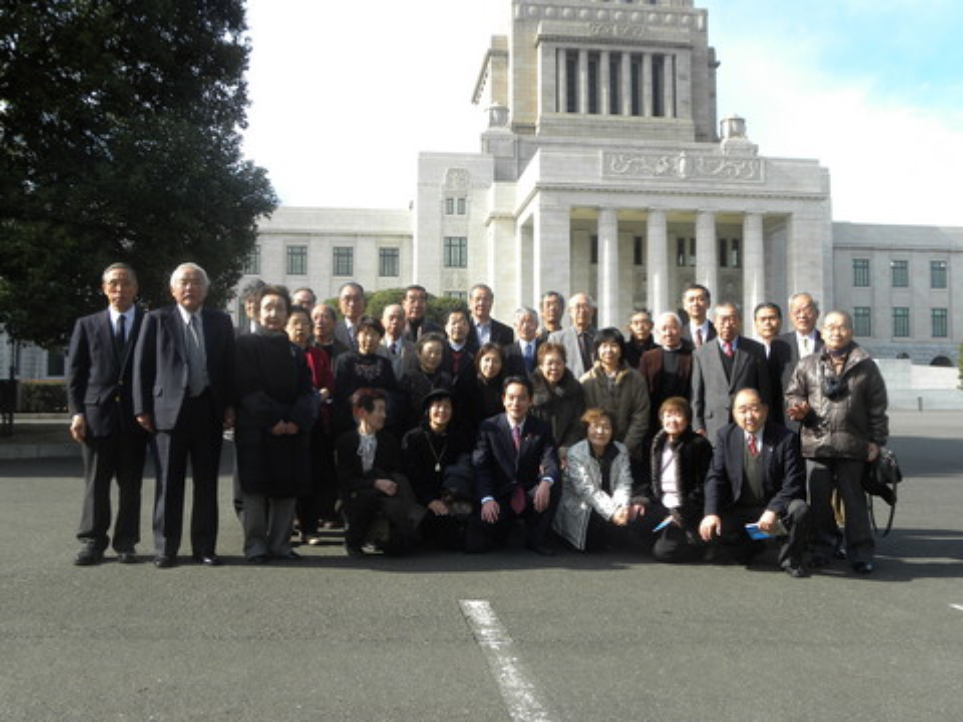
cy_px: 361
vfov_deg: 42.9
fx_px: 918
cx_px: 482
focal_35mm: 33
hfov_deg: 55.4
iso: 64
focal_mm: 5.9
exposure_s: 1/177
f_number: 4.5
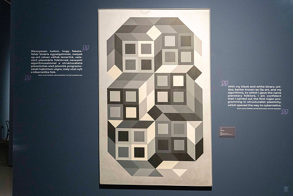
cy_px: 98
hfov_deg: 42.2
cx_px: 146
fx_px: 379
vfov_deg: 28.9
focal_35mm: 47
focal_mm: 45
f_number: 2.8
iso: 4000
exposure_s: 1/100
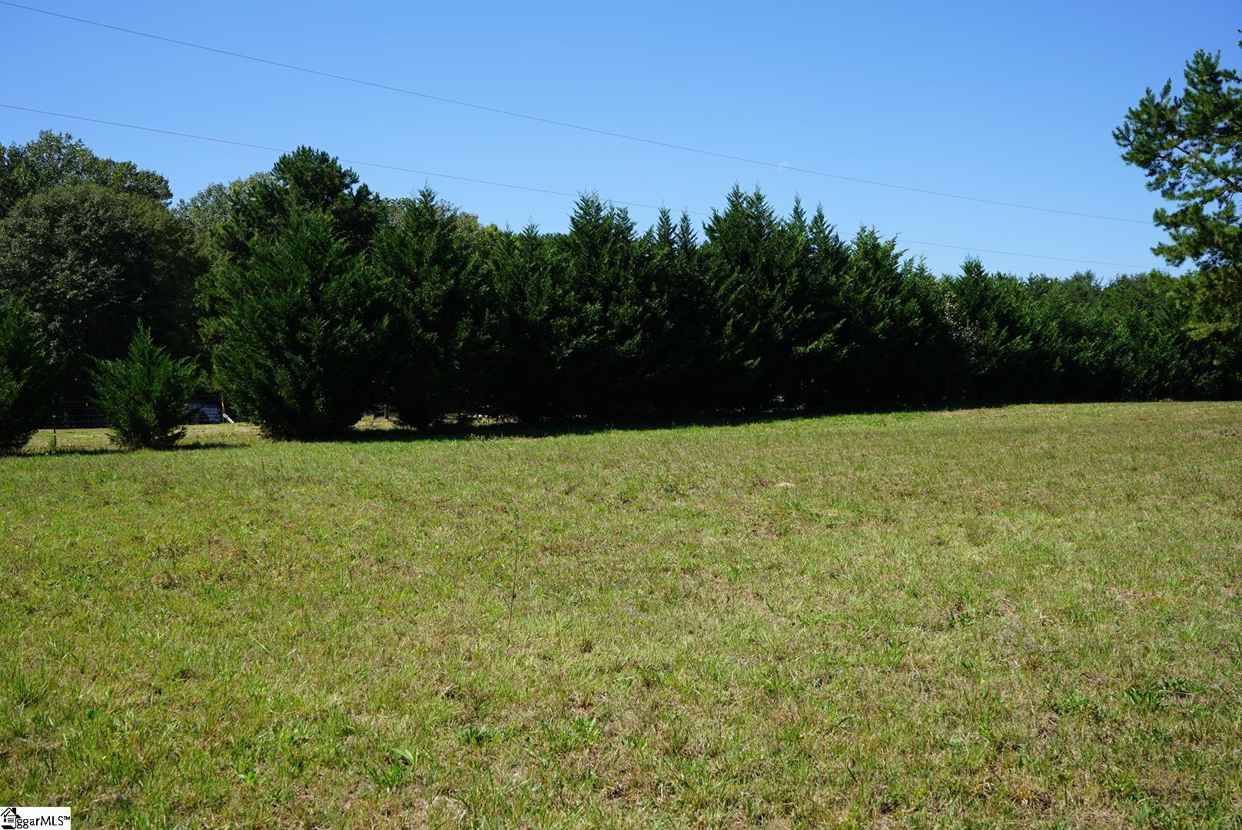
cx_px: 621
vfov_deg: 34.3
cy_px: 415
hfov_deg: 49.5
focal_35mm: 39
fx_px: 1346
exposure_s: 1/125
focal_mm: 39
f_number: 11
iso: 100
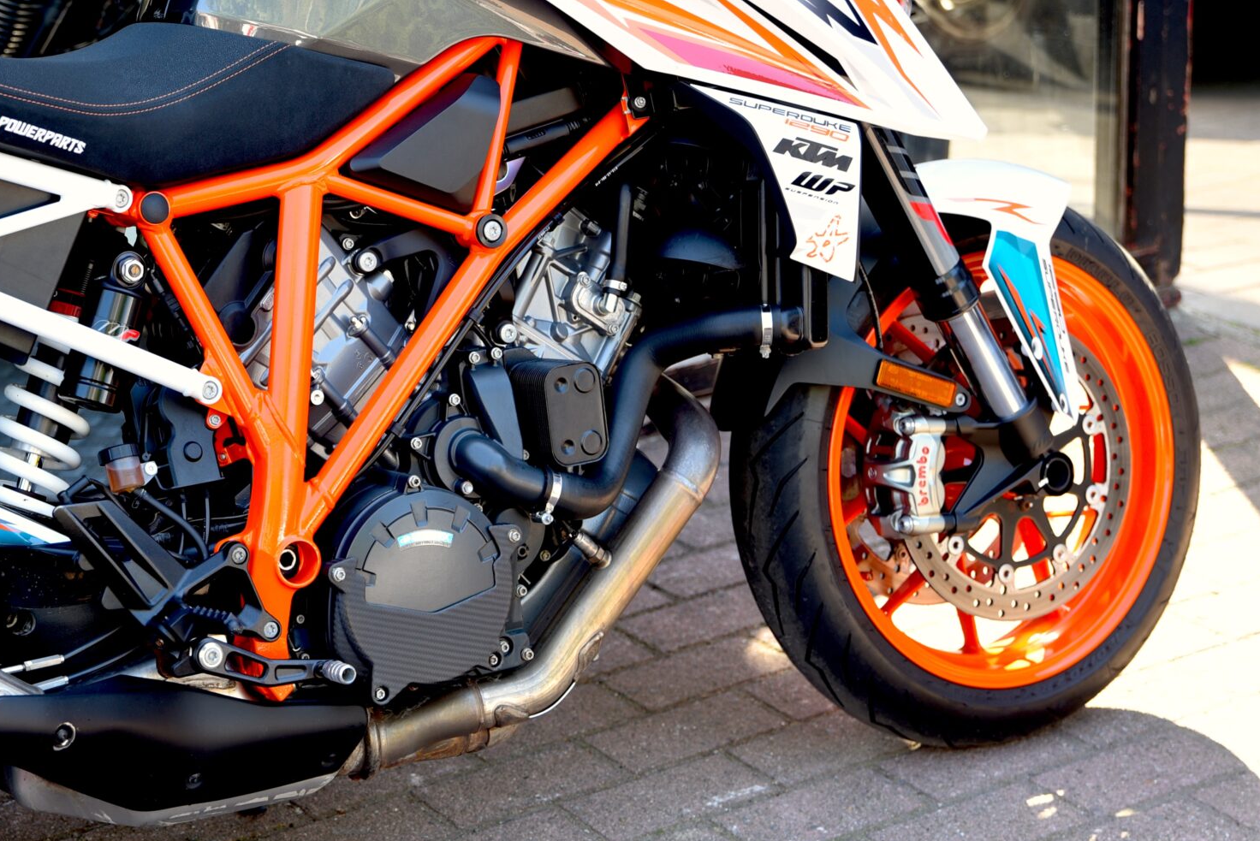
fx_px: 2801
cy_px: 237
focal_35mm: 80
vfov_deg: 17.0
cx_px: 195
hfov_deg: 24.8
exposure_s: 1/60
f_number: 3.5
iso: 100
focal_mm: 46
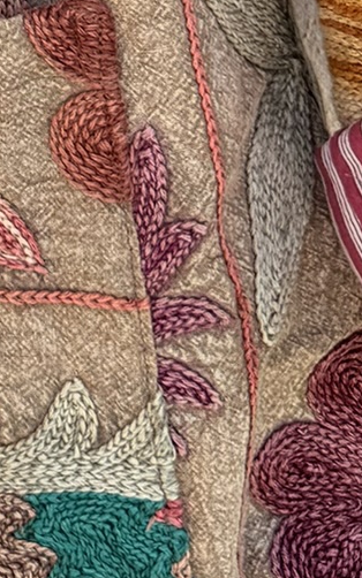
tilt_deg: -1.9
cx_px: -522
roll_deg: +1.0
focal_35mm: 152
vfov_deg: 12.4
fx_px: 2398
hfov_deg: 8.0
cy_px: -502
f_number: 1.78
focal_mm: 6.76
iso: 80
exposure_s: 1/772
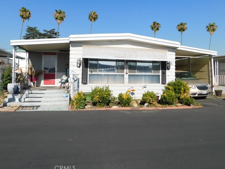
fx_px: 175
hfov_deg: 65.3
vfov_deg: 51.2
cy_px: 73
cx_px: 113
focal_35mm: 27
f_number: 6
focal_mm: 4
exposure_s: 1/500
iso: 125
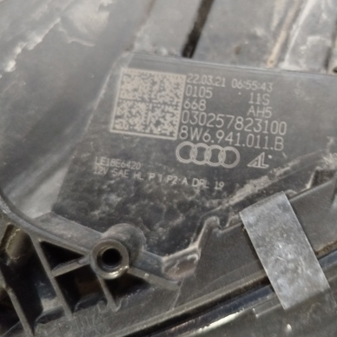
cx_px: 249
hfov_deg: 45.7
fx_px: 386
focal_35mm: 35
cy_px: 140
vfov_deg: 47.0
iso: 500
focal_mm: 5.31
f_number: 1.7
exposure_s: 1/20
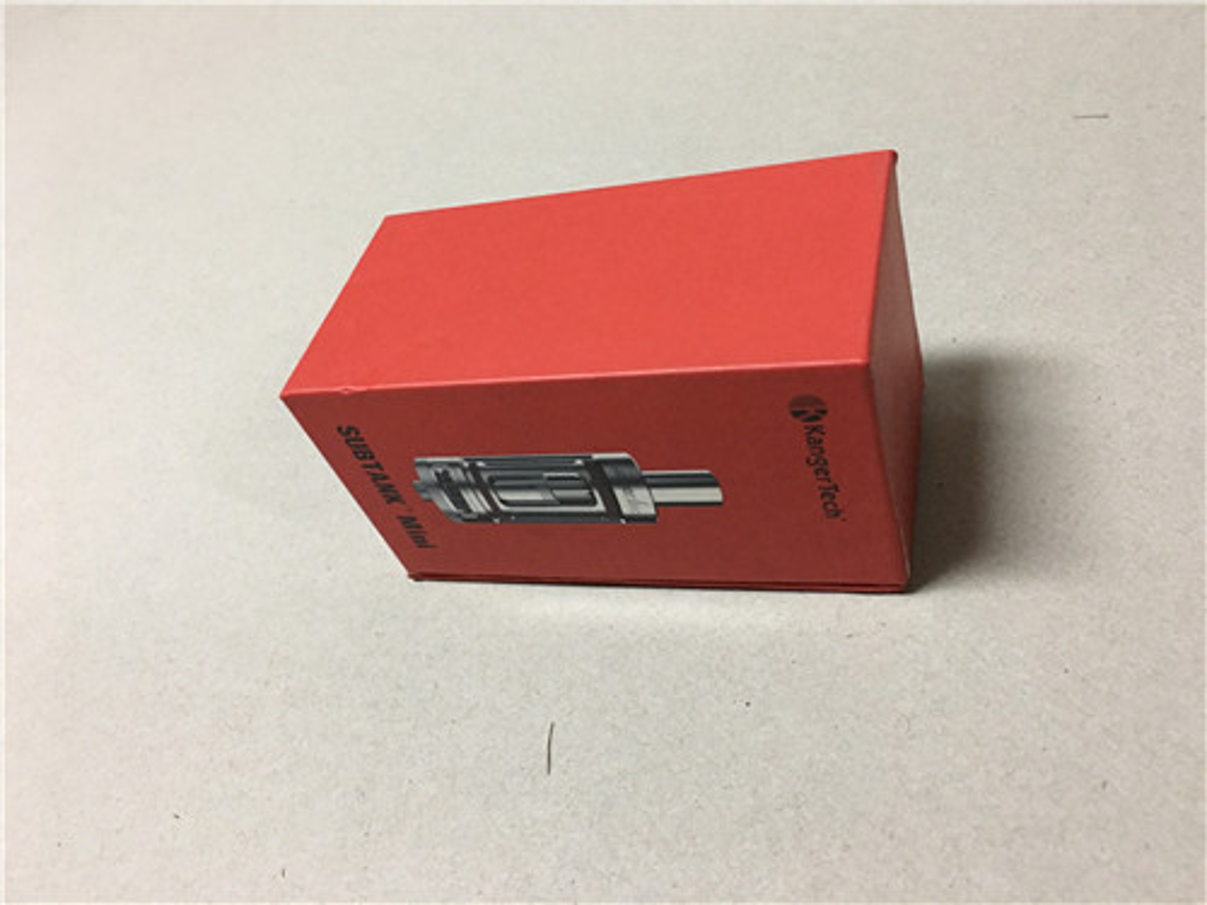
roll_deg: +25.9
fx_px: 1011
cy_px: 452
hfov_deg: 61.7
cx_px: 604
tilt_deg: -42.4
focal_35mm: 29
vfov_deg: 48.2
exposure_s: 1/8
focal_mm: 4.15
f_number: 2.2
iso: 100
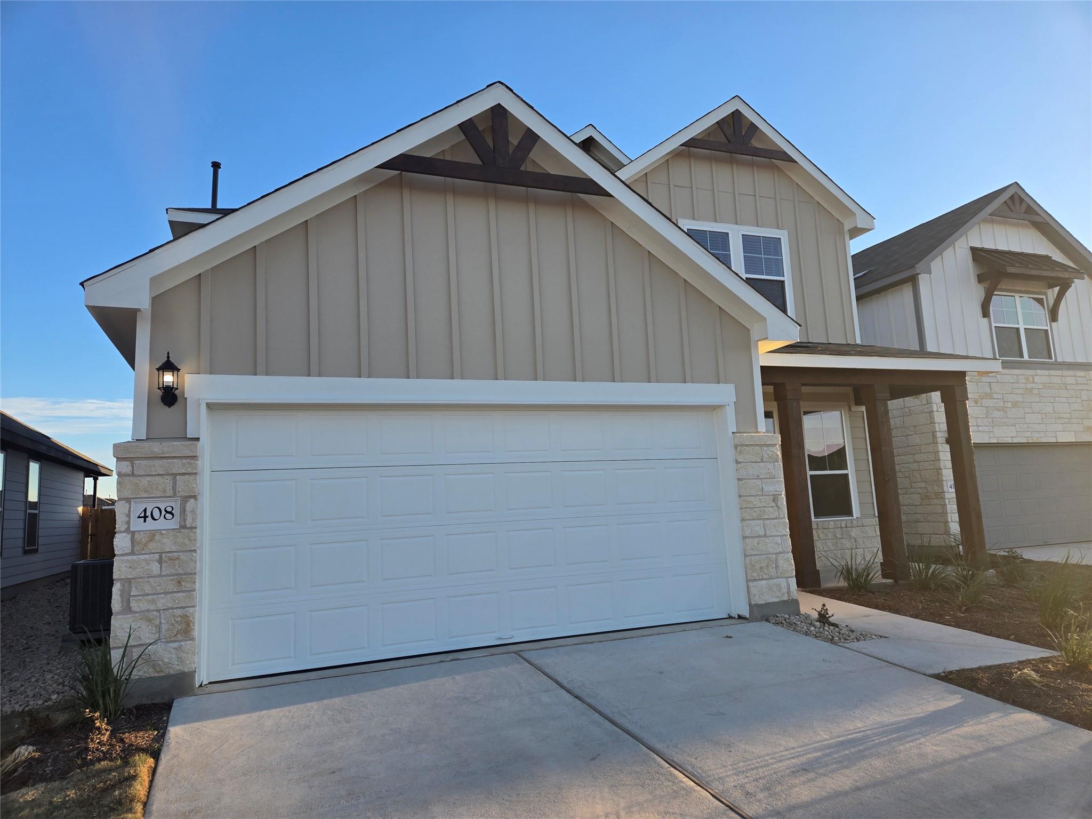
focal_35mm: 23
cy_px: 410
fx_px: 726
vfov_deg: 58.9
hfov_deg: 73.9
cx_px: 546
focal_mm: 5.4
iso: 25
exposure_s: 1/477
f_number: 1.8
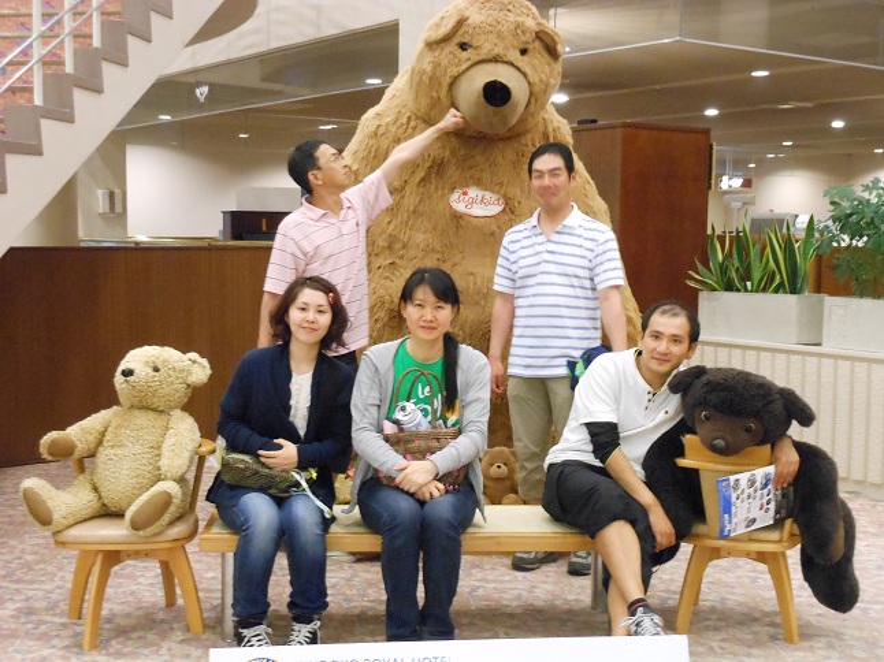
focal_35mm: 45
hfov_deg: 42.1
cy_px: 331
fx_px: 1149
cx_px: 442
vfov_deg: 32.2
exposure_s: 1/4
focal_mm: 8.1
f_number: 4.6
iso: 800
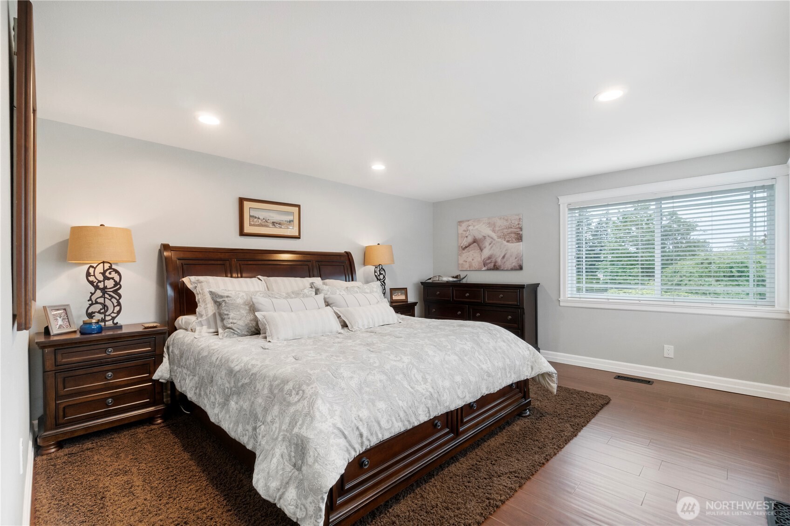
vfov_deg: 77.3
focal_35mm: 15
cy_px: 263
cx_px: 395
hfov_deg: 100.4
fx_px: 329
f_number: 8
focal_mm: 10
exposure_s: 1/200
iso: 800
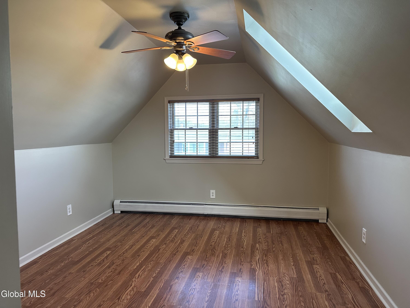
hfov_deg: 71.6
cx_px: 205
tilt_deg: -2.9
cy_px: 154
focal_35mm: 24
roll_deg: +0.1
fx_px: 284
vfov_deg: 56.8
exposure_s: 1/120
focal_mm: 6.86
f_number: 1.78
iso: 200
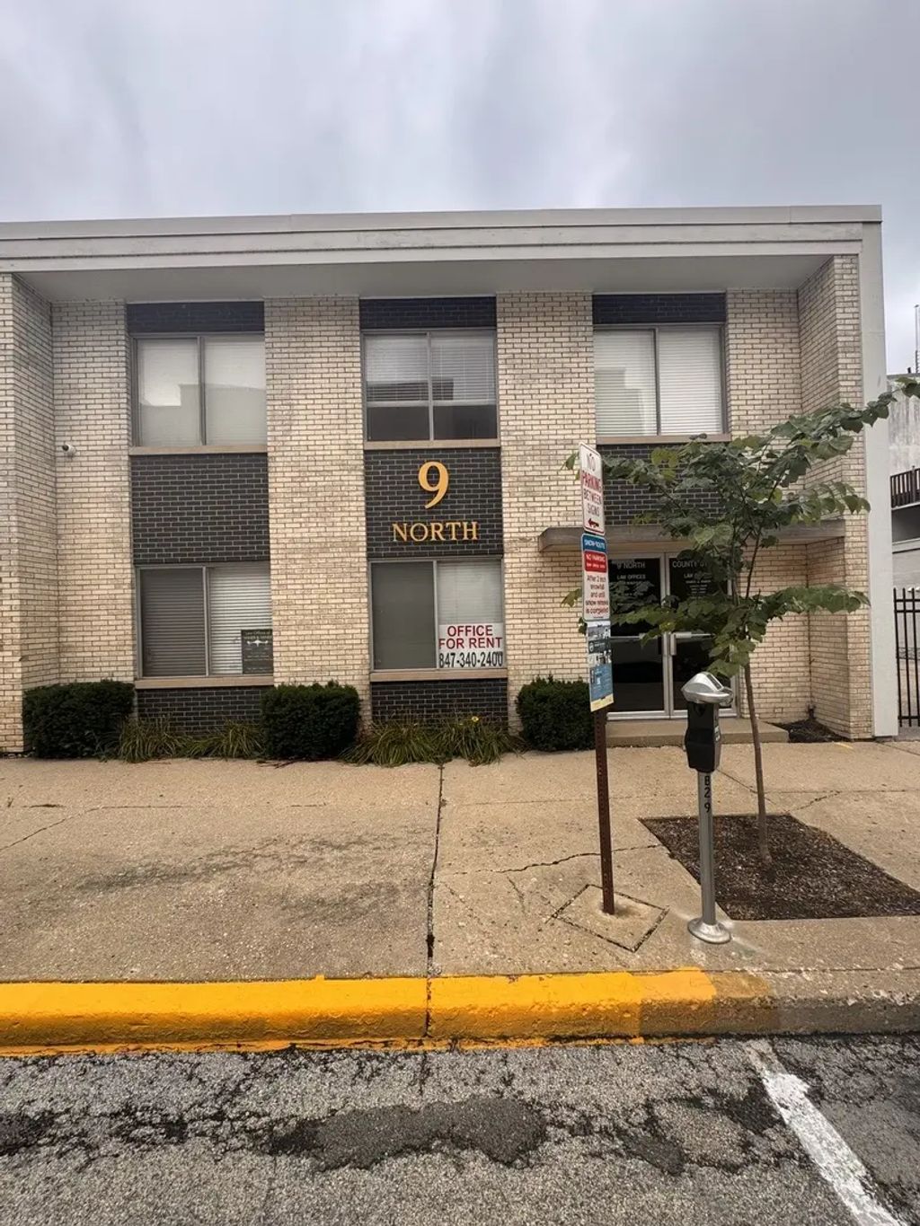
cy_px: 613
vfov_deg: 102.1
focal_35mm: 14
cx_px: 460
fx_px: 496
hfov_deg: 85.7
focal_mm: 2.22
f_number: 2.2
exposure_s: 1/533
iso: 40
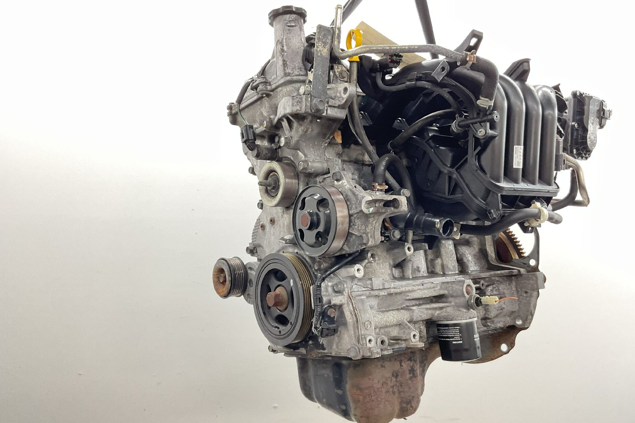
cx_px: 325
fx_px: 547
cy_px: 220
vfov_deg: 42.3
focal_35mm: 31
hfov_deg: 60.3
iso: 160
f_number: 1.8
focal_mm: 3
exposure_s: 1/50
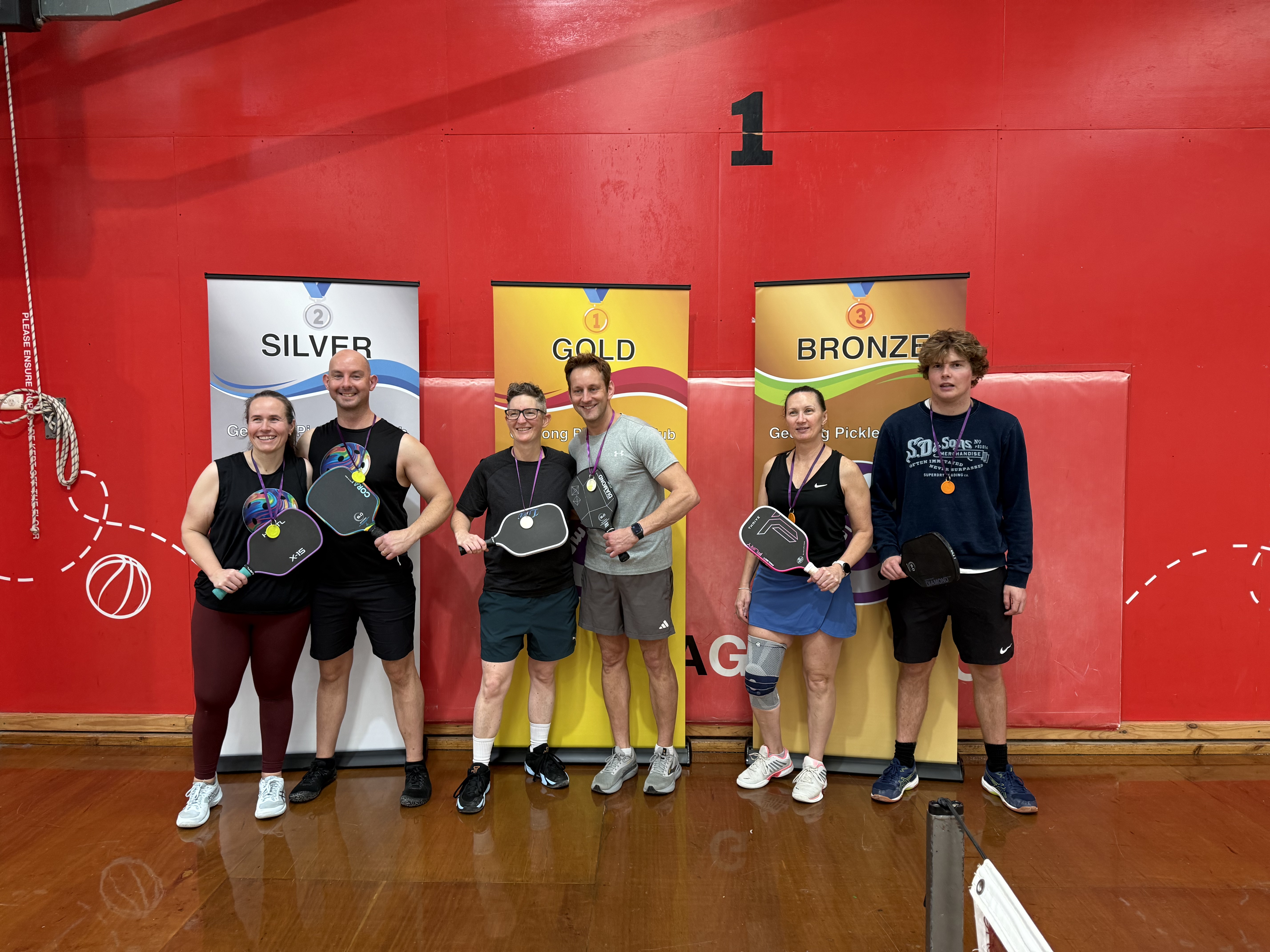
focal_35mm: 24
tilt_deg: -2.4
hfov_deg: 71.6
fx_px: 881
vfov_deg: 56.8
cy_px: 476
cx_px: 635
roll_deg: -1.5
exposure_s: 1/121
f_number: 1.78
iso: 200
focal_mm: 6.76
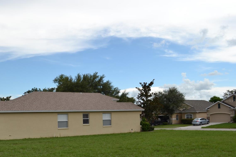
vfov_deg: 34.8
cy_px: 101
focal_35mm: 38
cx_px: 76
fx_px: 249
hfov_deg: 49.7
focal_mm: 18
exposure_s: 1/200
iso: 100
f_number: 8
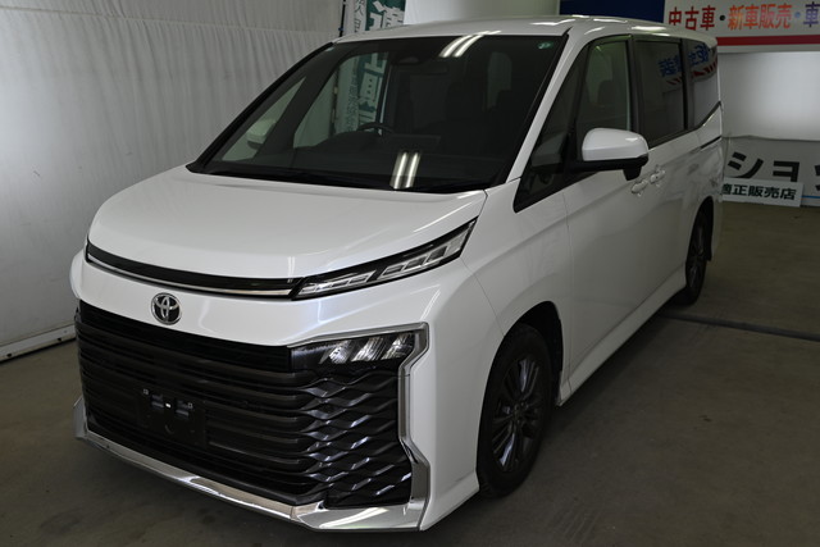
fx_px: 763
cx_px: 410
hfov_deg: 56.5
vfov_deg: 39.4
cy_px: 274
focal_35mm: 34
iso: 200
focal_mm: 33.5
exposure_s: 1/125
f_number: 5.6
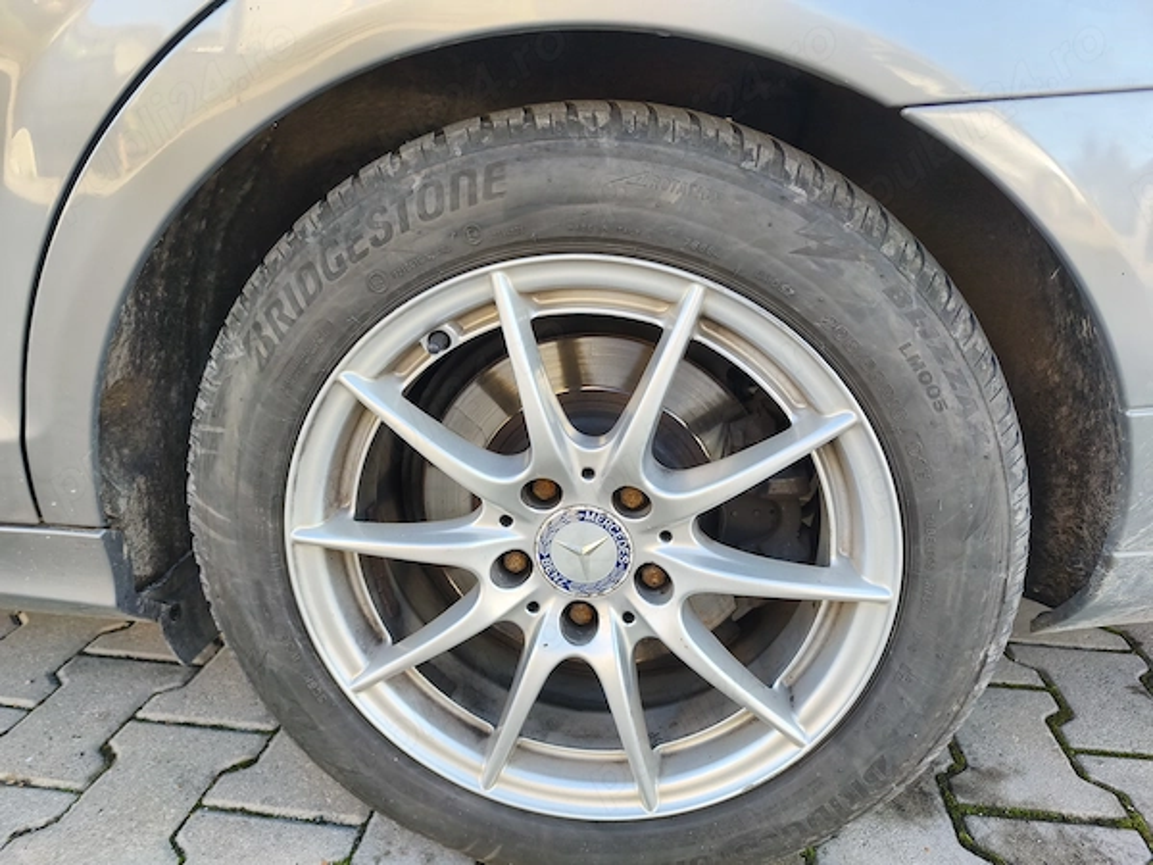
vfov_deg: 58.9
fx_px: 766
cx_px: 576
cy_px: 432
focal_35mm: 23
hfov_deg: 73.9
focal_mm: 6.14
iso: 64
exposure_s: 1/99.9
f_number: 1.65
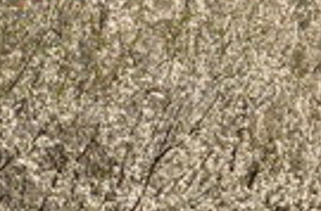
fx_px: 5578
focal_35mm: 628
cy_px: -311
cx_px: -552
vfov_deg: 2.2
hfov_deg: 3.2
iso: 200
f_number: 10
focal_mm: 55
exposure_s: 1/250
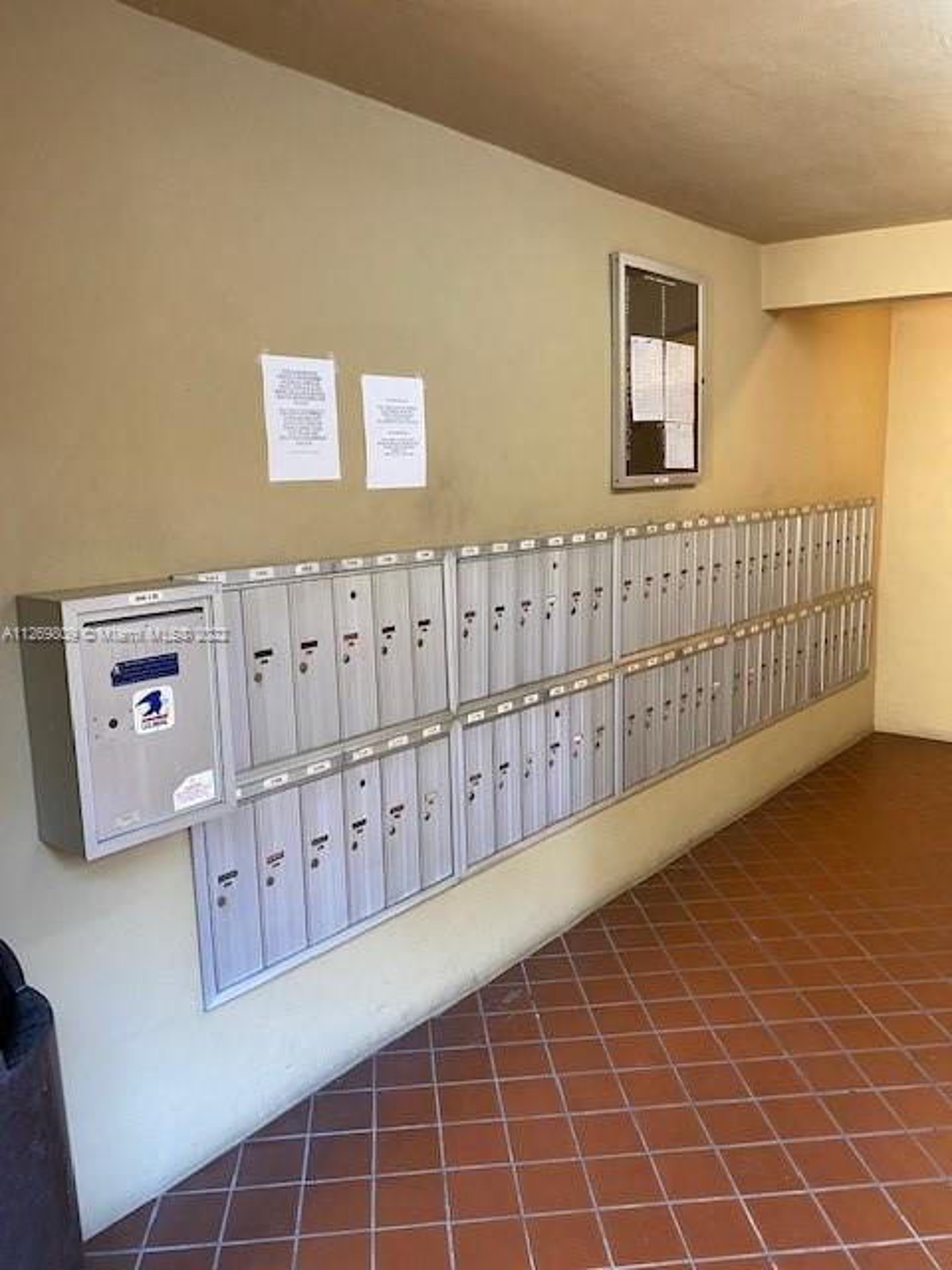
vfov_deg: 67.3
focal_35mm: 26
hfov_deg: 53.1
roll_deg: +0.7
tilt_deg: -8.3
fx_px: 953
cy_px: 635
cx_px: 476
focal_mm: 4.25
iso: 160
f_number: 1.8
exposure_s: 1/60
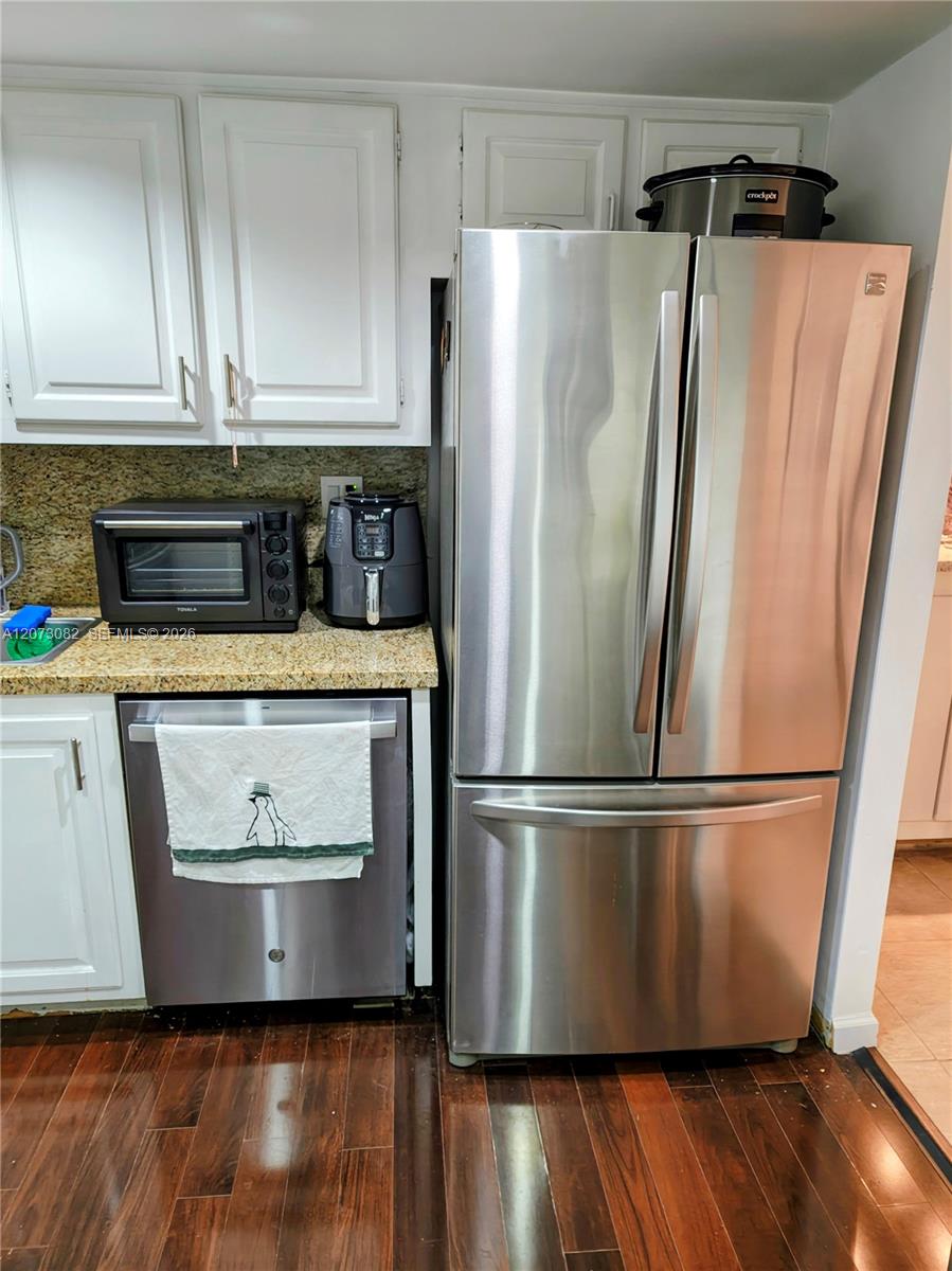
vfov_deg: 71.6
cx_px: 476
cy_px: 636
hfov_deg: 56.8
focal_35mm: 24
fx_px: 881
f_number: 1.8
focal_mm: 5.41
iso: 3172
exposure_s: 1/30
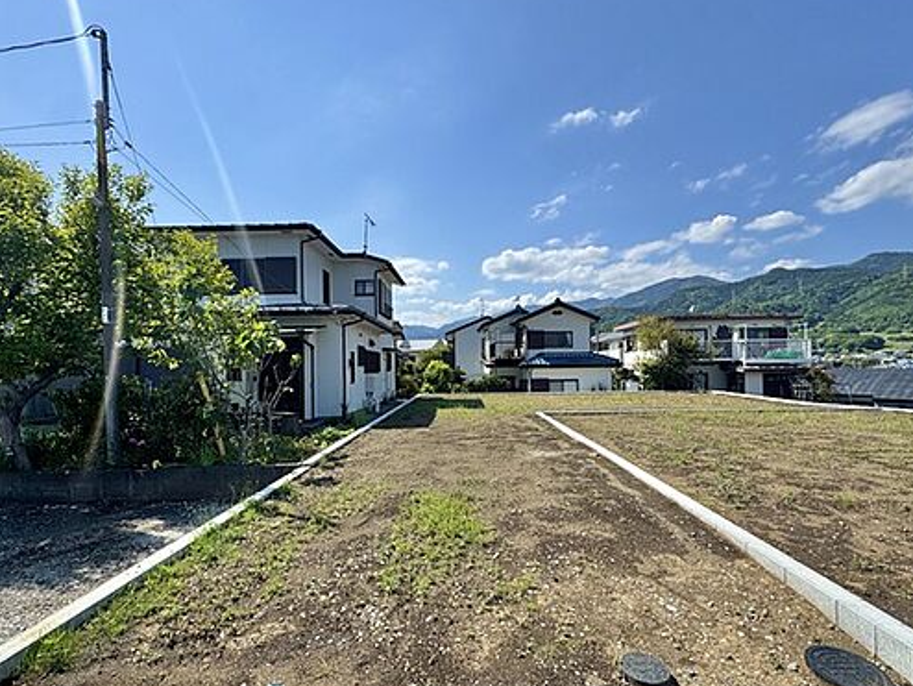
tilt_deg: +1.5
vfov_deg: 74.7
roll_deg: +1.7
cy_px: 361
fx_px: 449
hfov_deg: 91.0
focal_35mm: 17
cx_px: 460
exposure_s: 1/2273
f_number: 2.2
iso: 50
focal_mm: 2.22
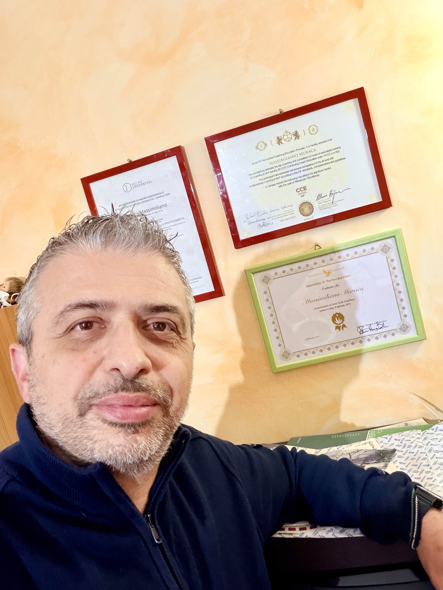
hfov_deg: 46.8
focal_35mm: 30
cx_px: 222
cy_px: 295
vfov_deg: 60.0
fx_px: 512
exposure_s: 1/33
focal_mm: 2.71
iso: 250
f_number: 1.9
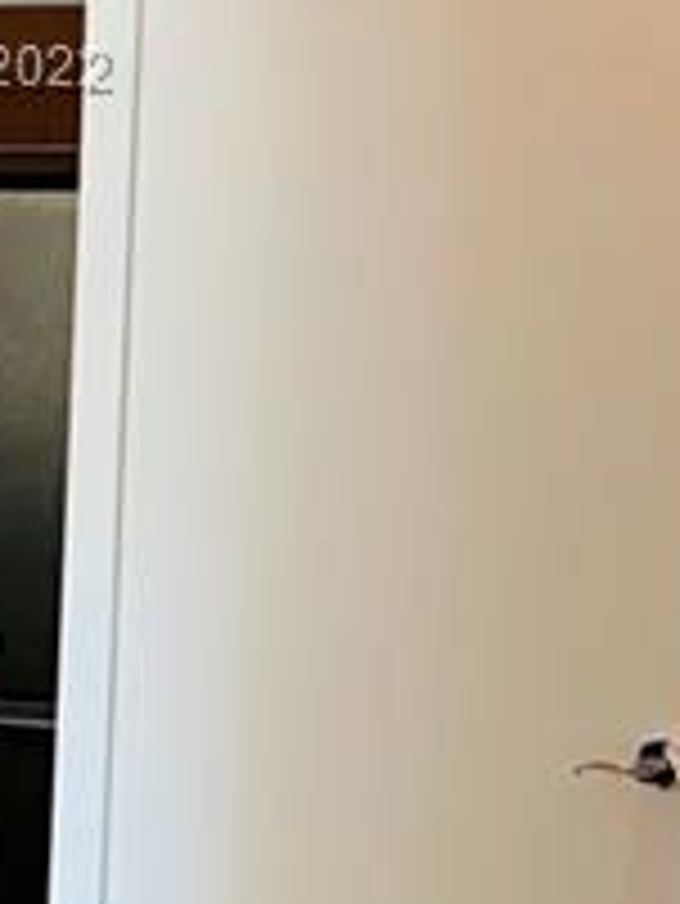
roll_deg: -0.8
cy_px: 72
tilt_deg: +5.1
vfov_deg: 12.6
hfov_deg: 9.1
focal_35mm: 155
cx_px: 1310
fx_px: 4055
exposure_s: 1/60
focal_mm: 4.25
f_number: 1.8
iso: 80
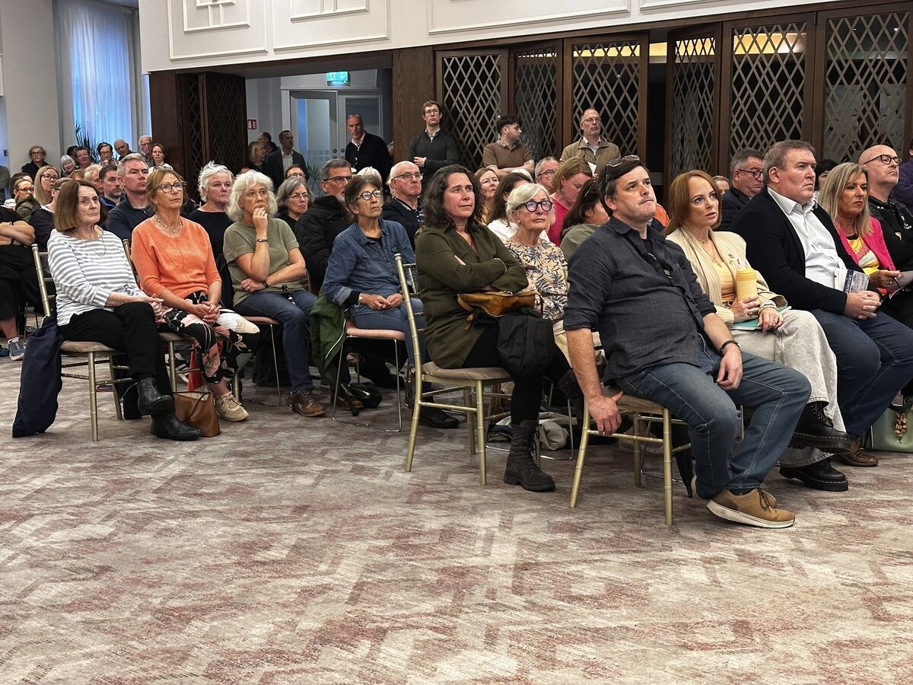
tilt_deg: -7.5
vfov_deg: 30.3
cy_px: 342
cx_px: 456
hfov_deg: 39.7
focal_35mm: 48
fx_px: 1266
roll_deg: +0.8
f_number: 1.78
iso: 320
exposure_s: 1/33
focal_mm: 6.86
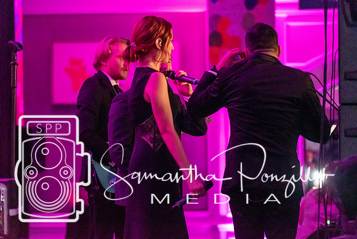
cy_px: 120
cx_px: 178
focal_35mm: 262
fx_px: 2604
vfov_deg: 5.2
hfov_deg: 7.8
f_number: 5
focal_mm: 175
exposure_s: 1/60
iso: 6400
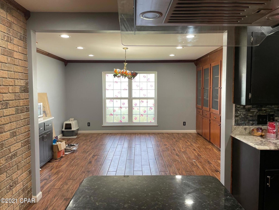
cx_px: 140
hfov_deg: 67.3
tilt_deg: -2.9
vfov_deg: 53.1
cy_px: 105
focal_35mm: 26
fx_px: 210
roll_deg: -0.2
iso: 100
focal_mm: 4.2
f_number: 1.6
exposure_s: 1/120
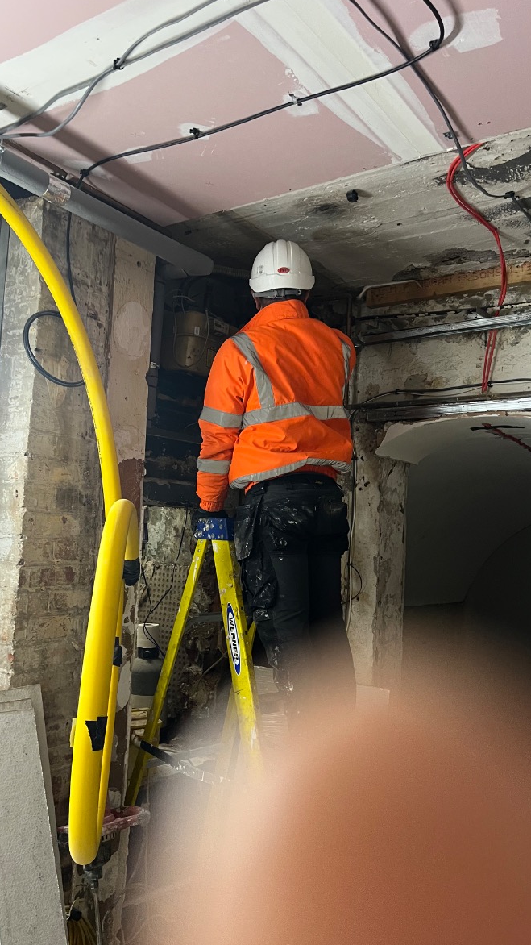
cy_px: 480
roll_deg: -3.4
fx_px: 726
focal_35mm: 29
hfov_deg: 40.1
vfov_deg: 66.1
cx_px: 232
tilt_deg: +4.0
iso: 250
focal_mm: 5.7
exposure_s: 1/50
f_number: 1.5
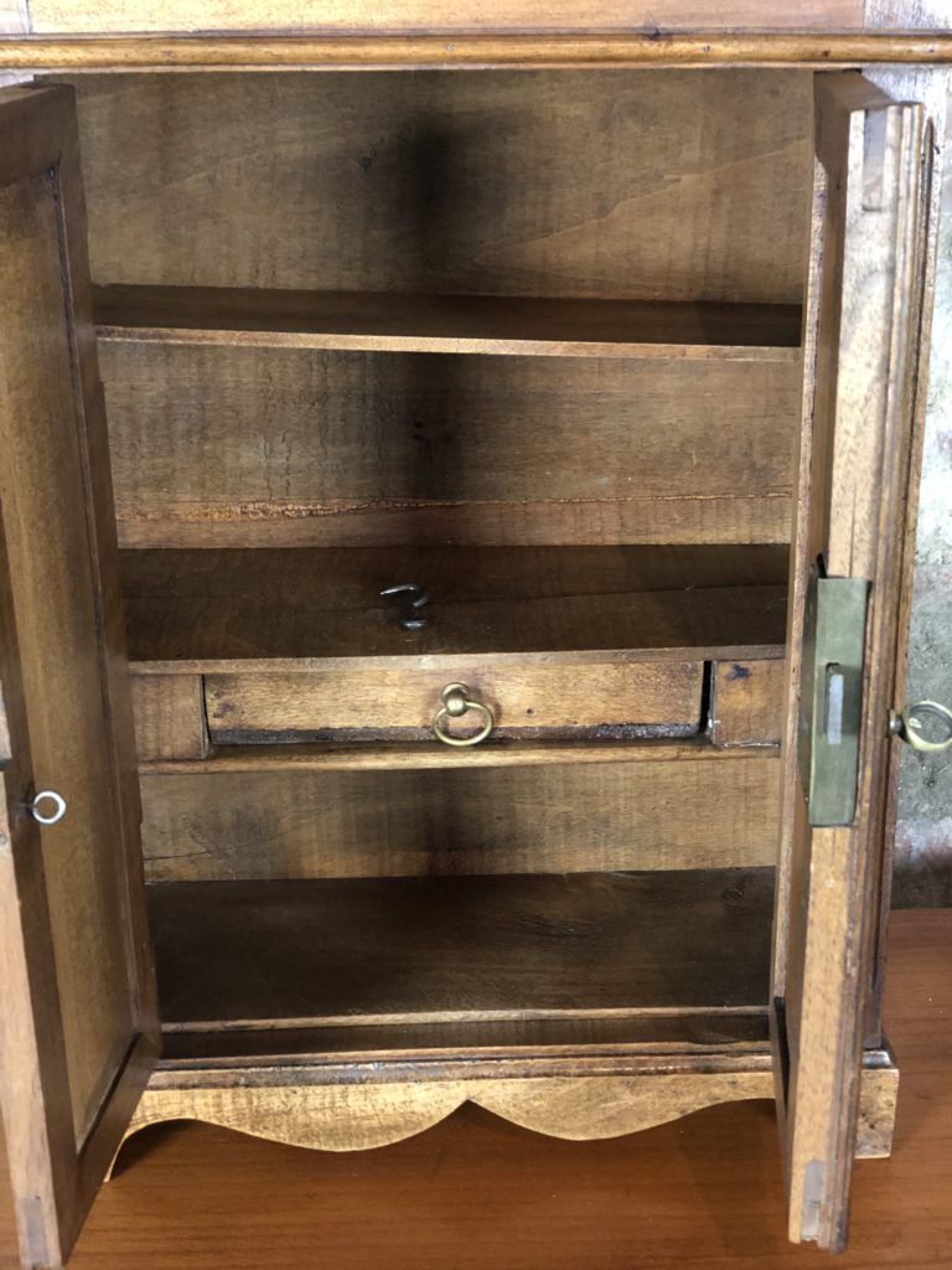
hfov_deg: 28.0
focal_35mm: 52
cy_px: 635
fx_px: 1907
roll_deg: +1.3
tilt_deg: -19.8
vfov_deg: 36.8
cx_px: 476
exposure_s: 1/8
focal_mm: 6
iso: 200
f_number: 2.4
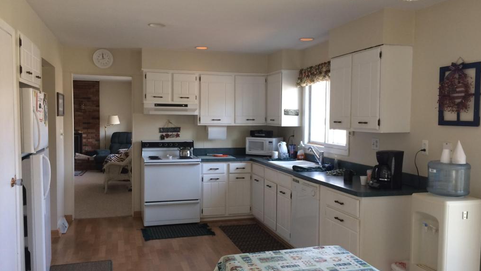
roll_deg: +0.3
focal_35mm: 32
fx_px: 408
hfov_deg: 61.0
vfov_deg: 36.7
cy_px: 142
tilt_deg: -3.6
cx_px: 243
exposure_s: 1/30
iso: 80
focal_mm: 4.15
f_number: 2.2
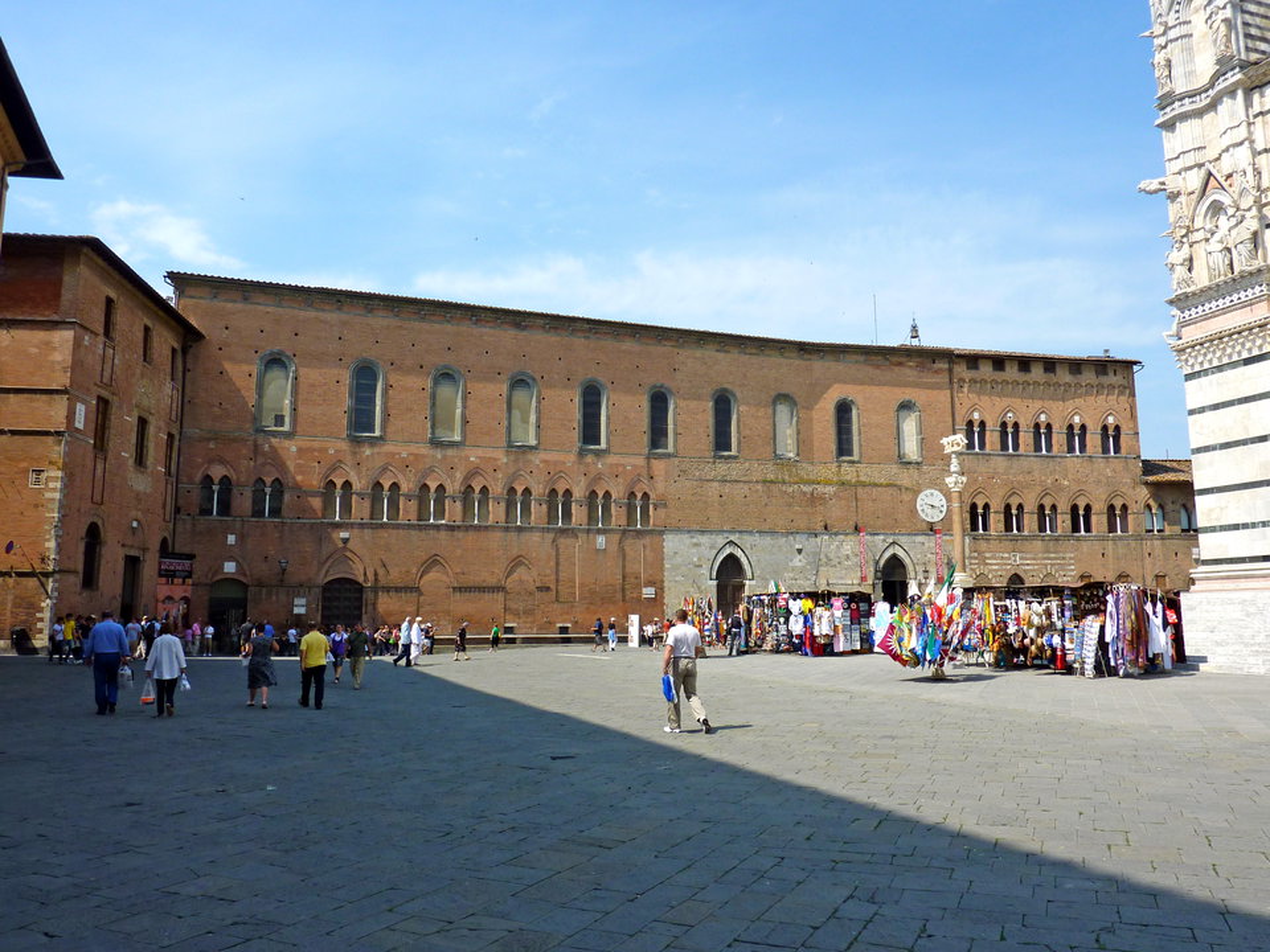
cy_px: 476
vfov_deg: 54.9
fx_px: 917
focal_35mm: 25
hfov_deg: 69.4
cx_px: 635
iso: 80
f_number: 5
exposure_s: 1/500
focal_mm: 4.1
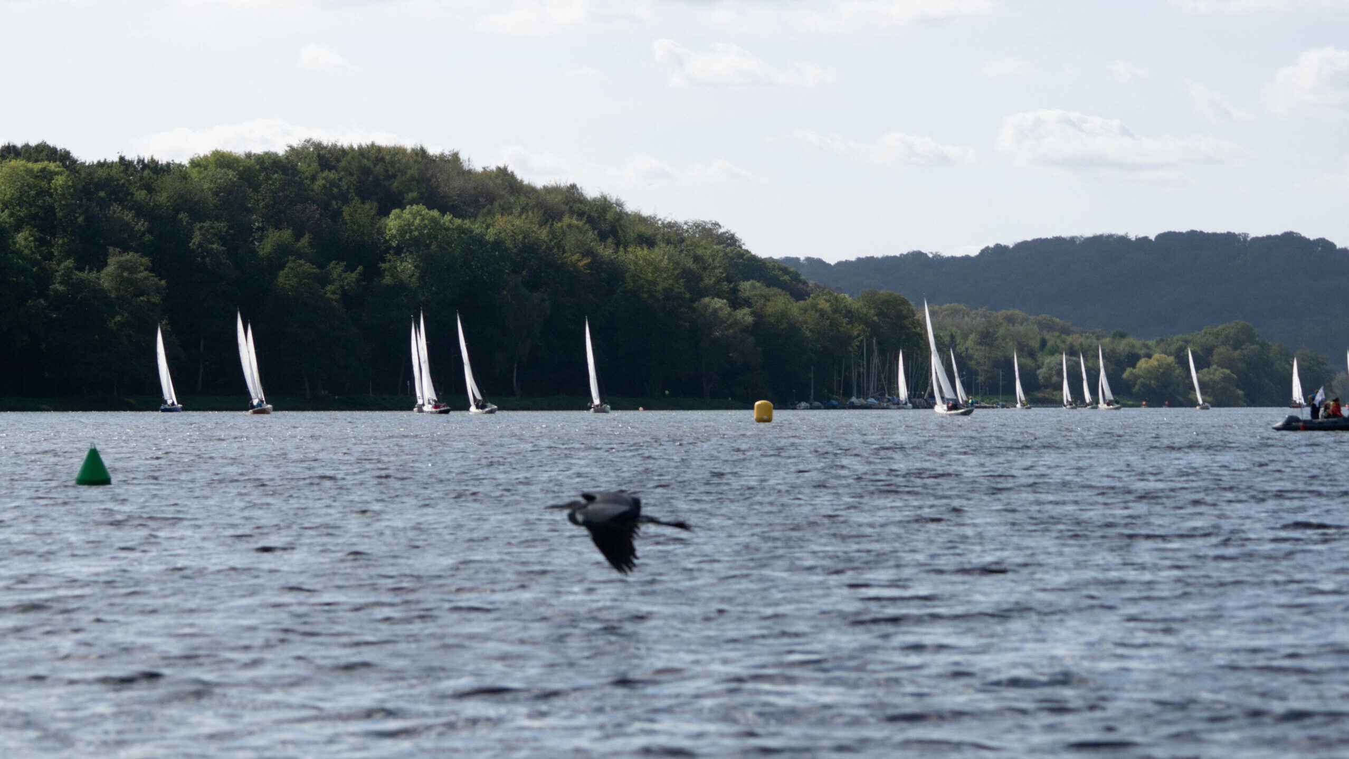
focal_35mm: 144
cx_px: 675
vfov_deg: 8.4
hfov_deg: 14.9
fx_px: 5163
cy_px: 373
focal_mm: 90
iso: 400
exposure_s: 1/3000
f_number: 4.5
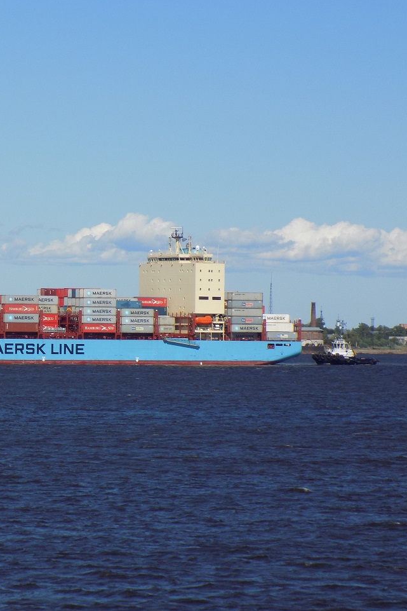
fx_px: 3119
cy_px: 305
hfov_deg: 7.4
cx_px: 29
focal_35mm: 184
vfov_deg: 11.2
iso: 80
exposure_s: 1/800
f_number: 5
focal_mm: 23.4
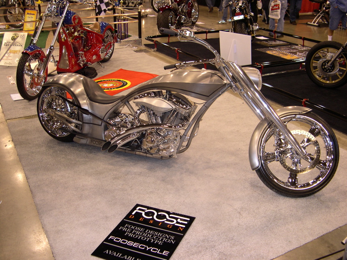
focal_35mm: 38
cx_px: 174
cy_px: 130
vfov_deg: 37.7
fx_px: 381
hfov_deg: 49.0
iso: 100
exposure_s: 1/30
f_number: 2.8
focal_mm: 8
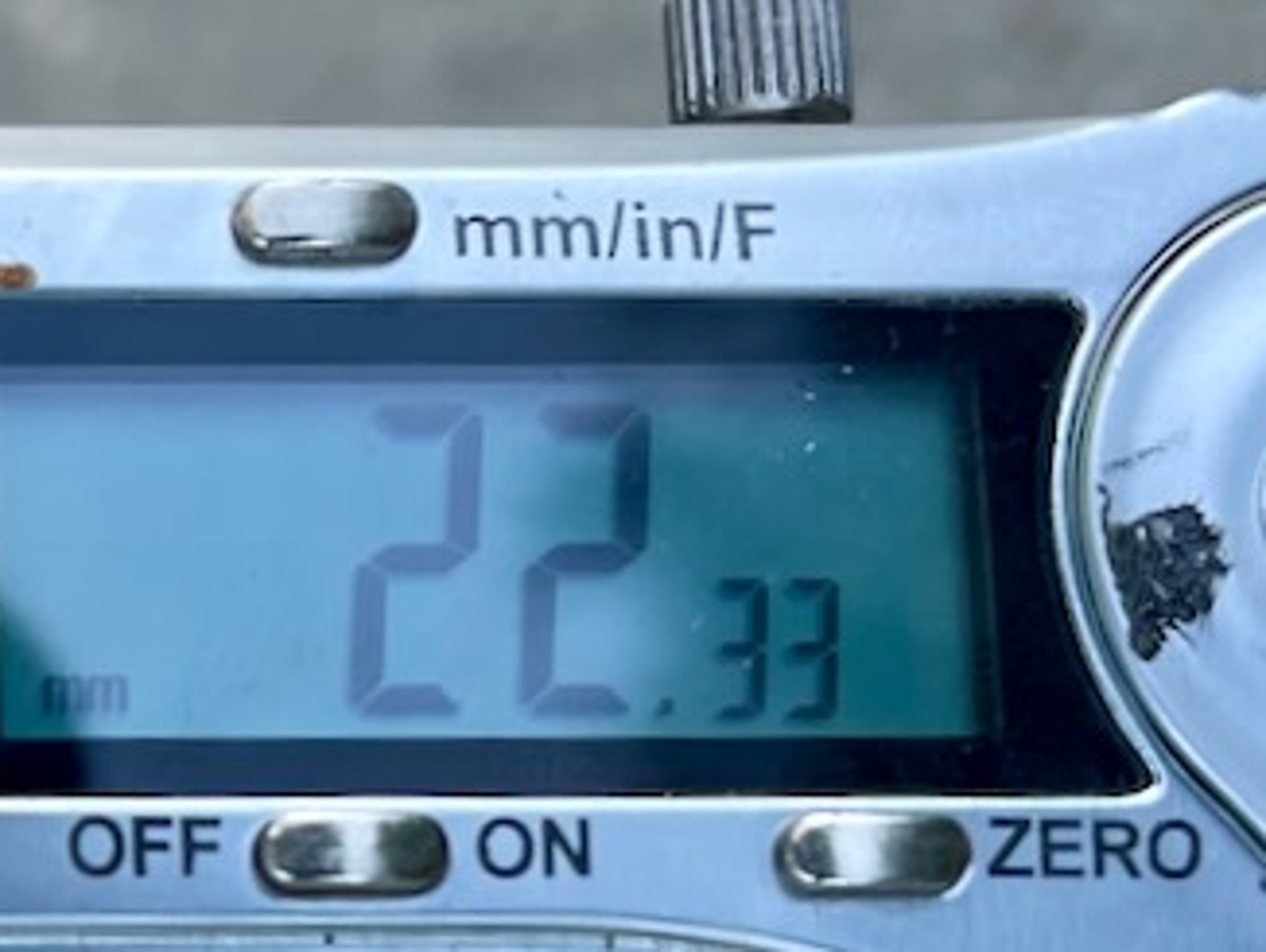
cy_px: 789
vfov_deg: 14.4
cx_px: -303
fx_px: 3733
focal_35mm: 102
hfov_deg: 18.2
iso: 50
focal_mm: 5.1
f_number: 1.6
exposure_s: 1/121
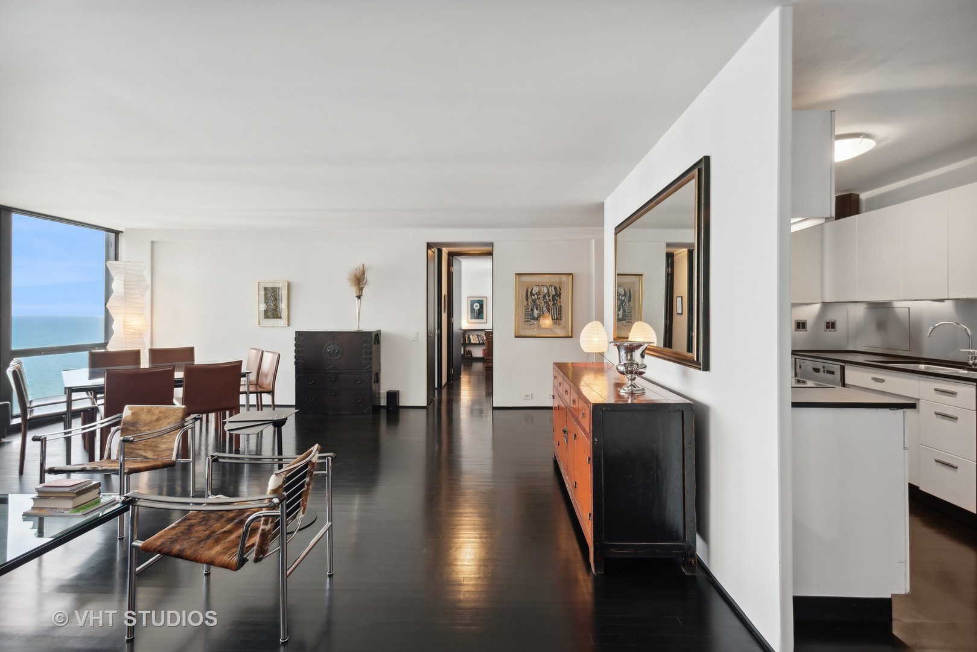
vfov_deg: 70.5
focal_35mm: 17
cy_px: 326
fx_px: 461
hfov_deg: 93.3
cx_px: 488
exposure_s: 1/20
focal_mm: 17
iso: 500
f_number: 8
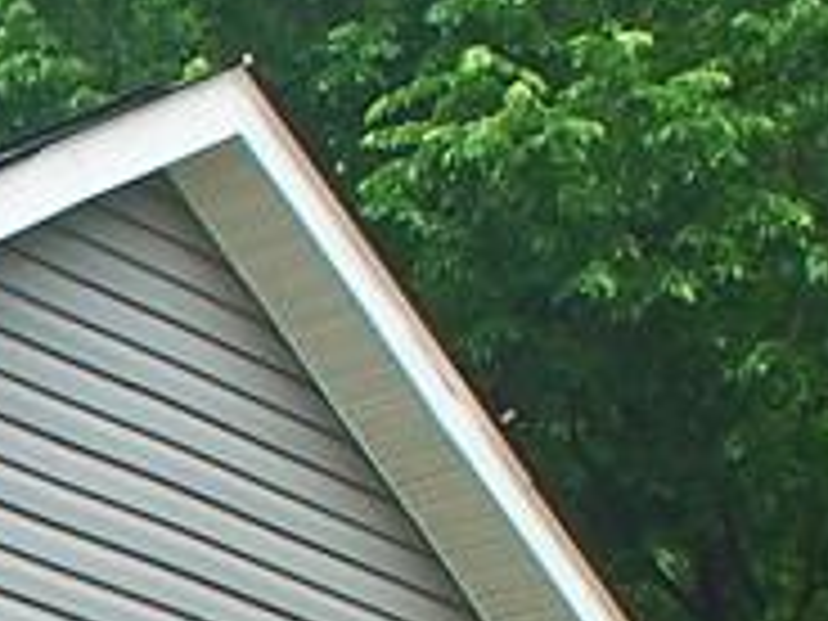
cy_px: 1305
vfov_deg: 7.5
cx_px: -1076
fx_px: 4521
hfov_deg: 9.5
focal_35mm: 189
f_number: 9
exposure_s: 1/320
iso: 200
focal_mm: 17
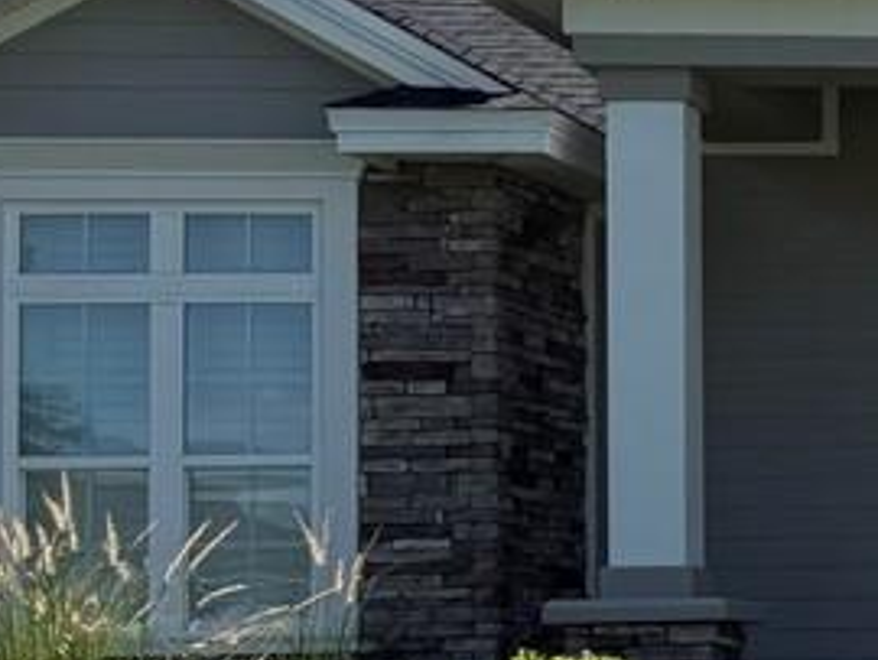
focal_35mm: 142
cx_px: 2527
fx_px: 3605
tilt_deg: +2.1
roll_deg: +2.2
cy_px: 471
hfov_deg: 10.4
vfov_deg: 10.4
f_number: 1.78
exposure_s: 1/3953
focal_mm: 6.76
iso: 80
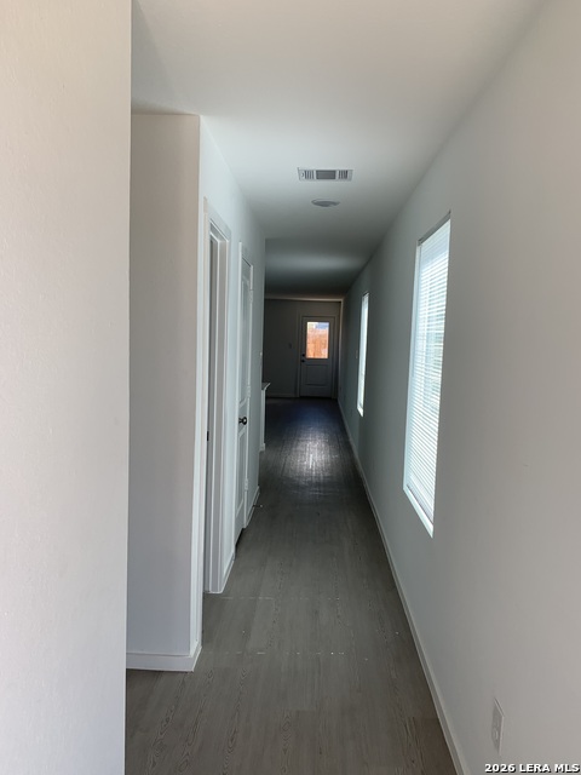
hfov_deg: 53.1
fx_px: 582
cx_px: 290
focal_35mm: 26
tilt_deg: -4.2
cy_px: 388
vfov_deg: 67.3
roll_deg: -2.5
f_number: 1.8
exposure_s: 1/245
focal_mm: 4.25
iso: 25
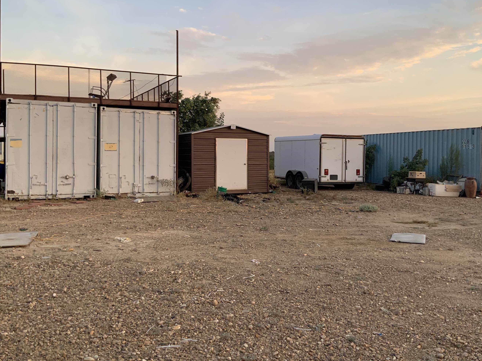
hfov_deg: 53.9
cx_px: 256
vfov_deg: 41.7
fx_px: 473
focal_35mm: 34
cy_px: 156
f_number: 1.8
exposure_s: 1/120
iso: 20
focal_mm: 3
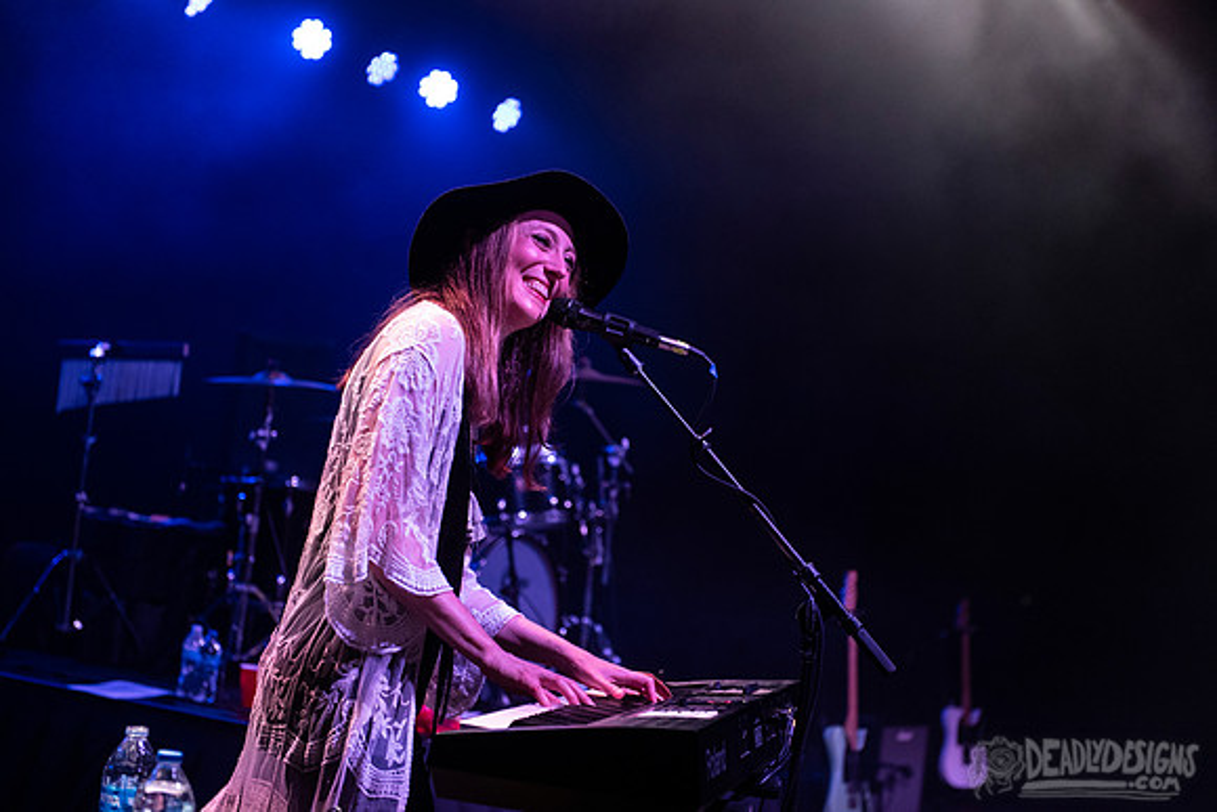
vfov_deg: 19.5
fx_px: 2367
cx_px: 608
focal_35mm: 70
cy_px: 406
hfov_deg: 28.8
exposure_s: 1/500
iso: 2500
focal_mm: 70
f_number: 3.5
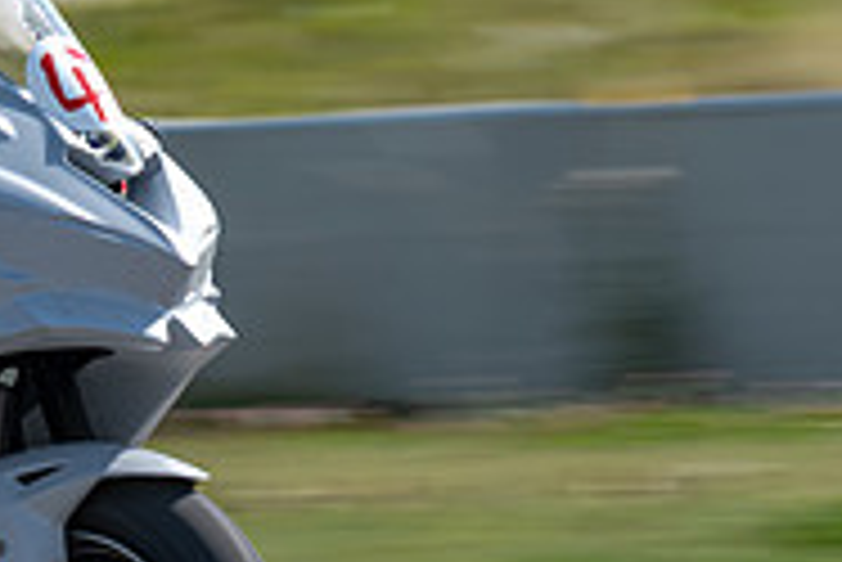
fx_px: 25443
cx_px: 167
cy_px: 285
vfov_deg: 1.3
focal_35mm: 1087
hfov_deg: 1.9
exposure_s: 1/160
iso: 180
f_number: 16
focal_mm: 350
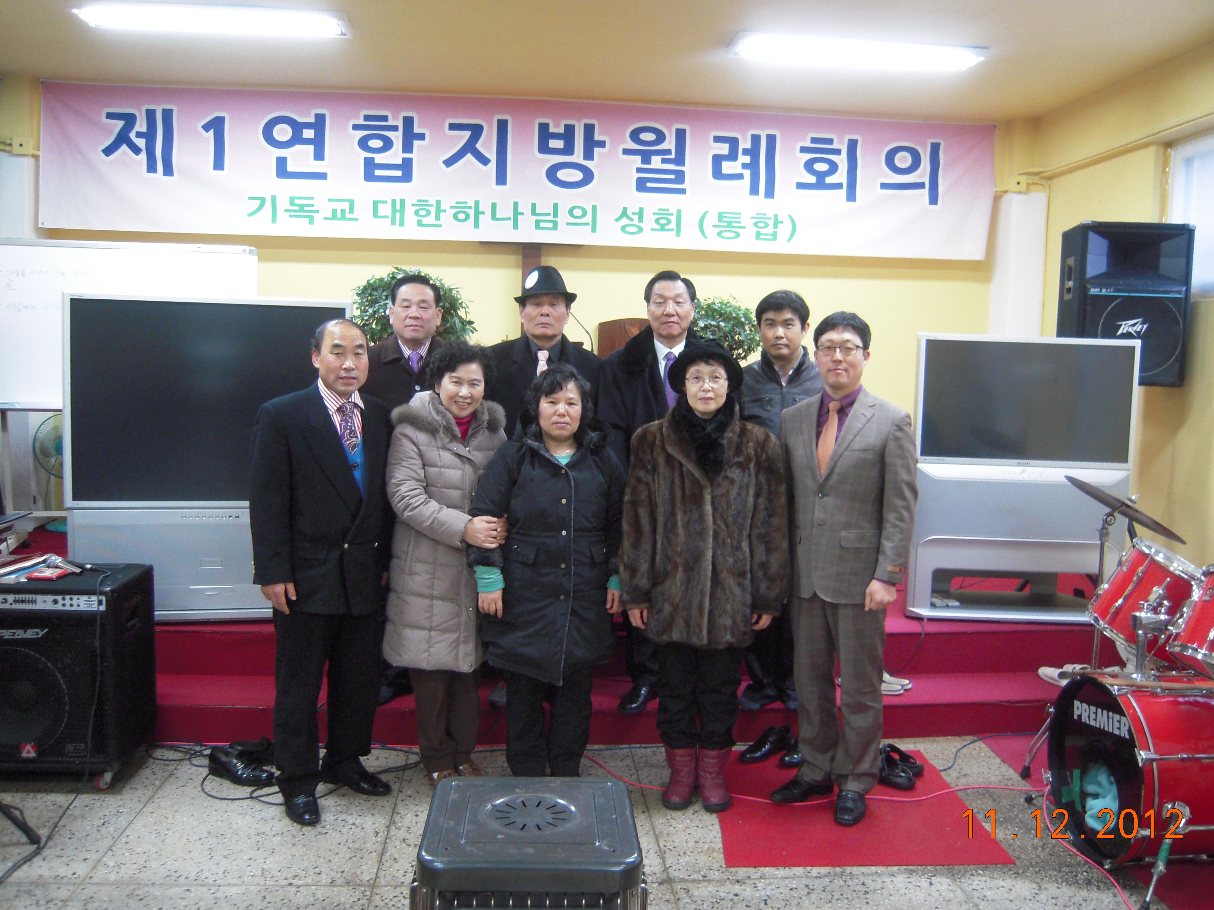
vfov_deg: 48.2
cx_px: 607
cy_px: 461
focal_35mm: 29
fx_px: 1017
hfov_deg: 61.7
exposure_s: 1/15
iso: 400
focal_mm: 5
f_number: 2.7
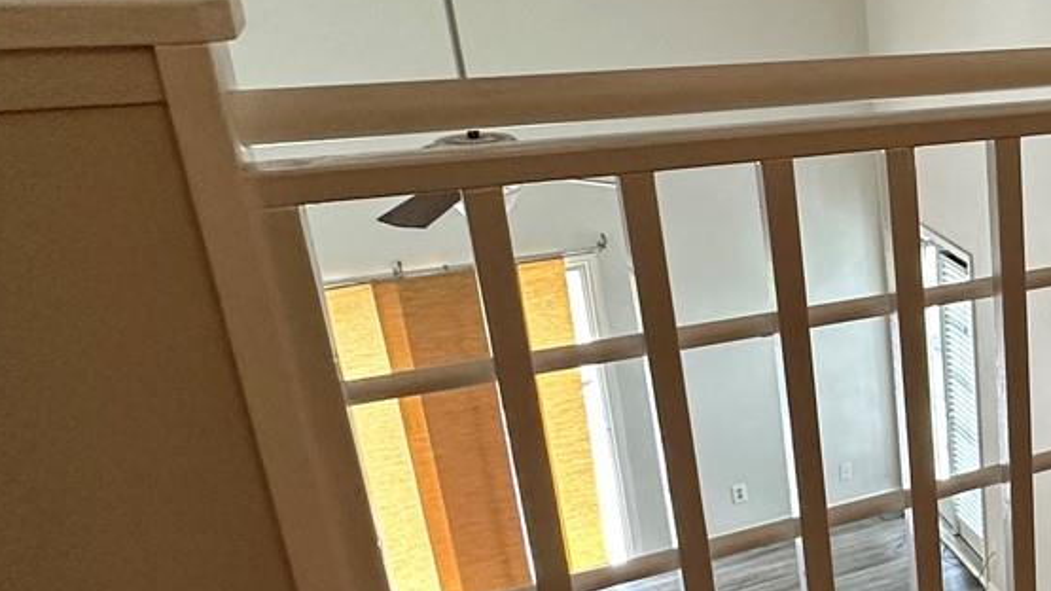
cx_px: 1248
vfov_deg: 27.1
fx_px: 1226
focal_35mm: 44
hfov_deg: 36.4
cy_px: 322
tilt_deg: -20.0
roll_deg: -1.5
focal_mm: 2.22
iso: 250
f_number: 2.2
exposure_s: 1/120
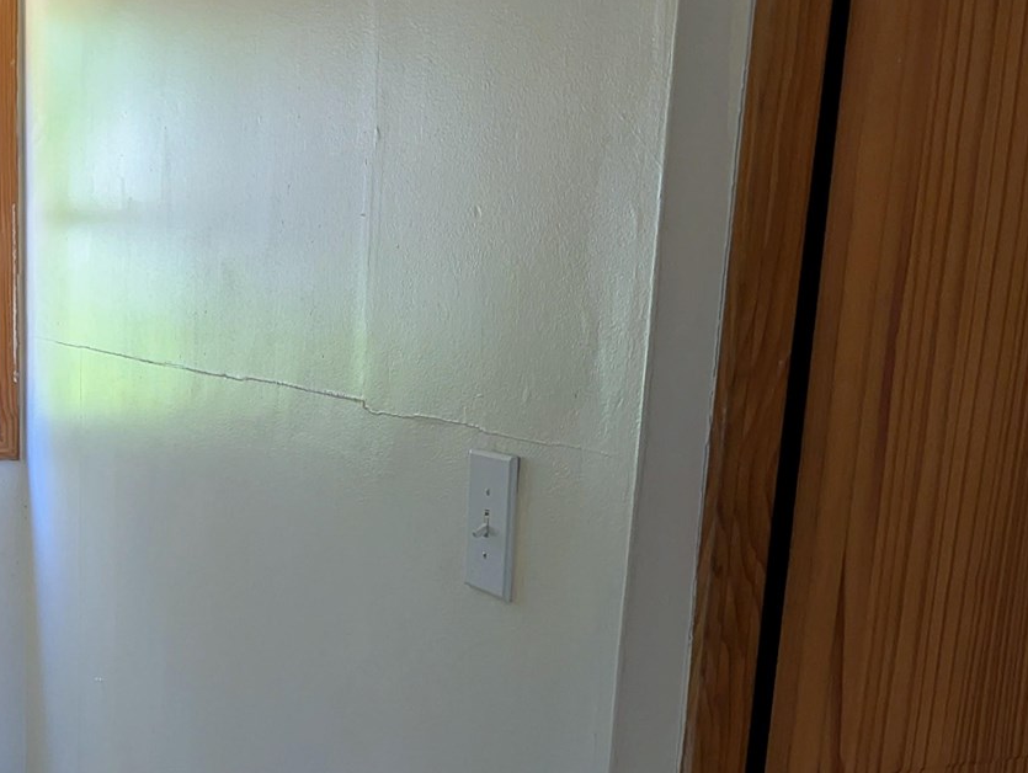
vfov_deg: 32.1
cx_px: 179
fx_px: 1308
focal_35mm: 44
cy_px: 606
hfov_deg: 40.8
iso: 52
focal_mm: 2.02
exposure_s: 1/54
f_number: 1.7
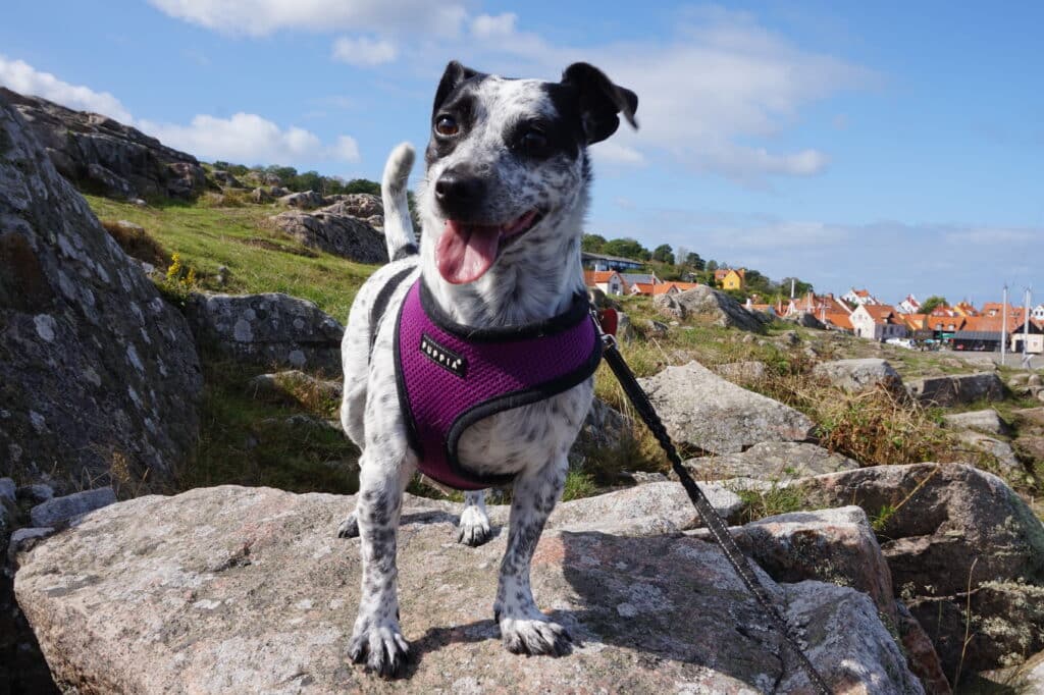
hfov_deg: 61.9
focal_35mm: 30
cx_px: 522
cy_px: 348
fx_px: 870
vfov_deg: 43.6
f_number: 14
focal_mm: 20
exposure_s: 1/100
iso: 100
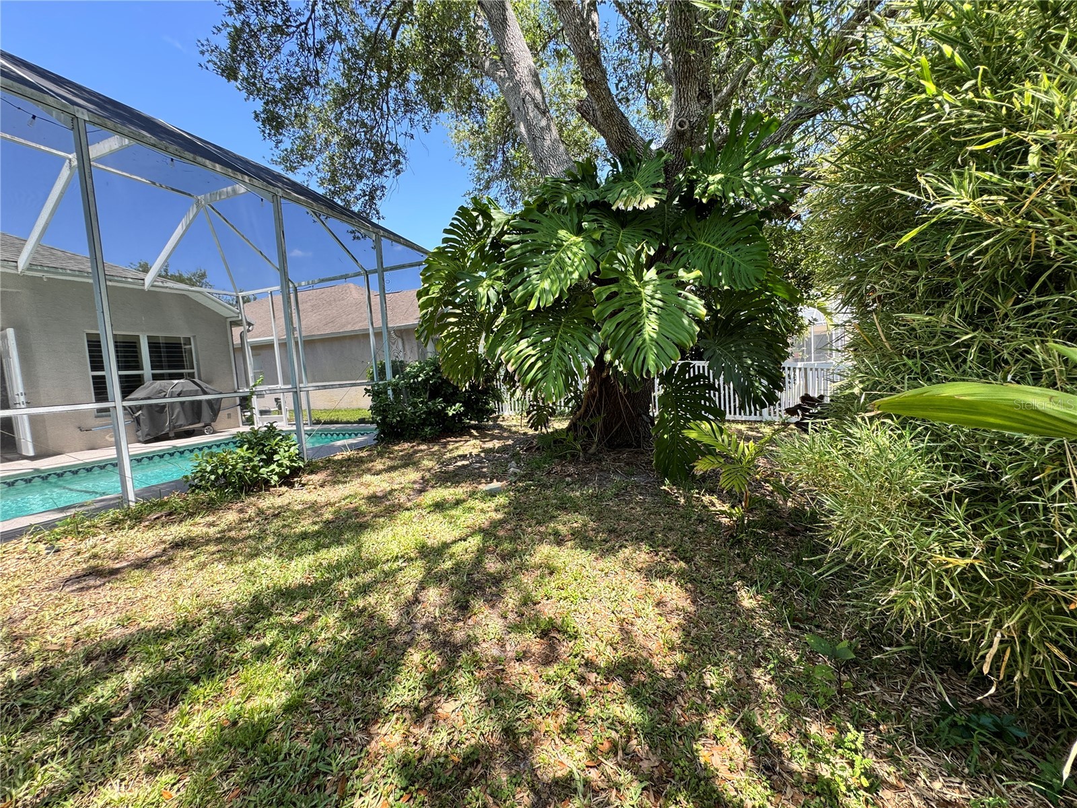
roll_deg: +3.3
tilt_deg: -5.4
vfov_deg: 85.7
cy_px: 404
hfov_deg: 102.1
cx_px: 538
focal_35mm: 14
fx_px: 436
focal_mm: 2.22
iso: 40
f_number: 2.2
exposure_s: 1/241
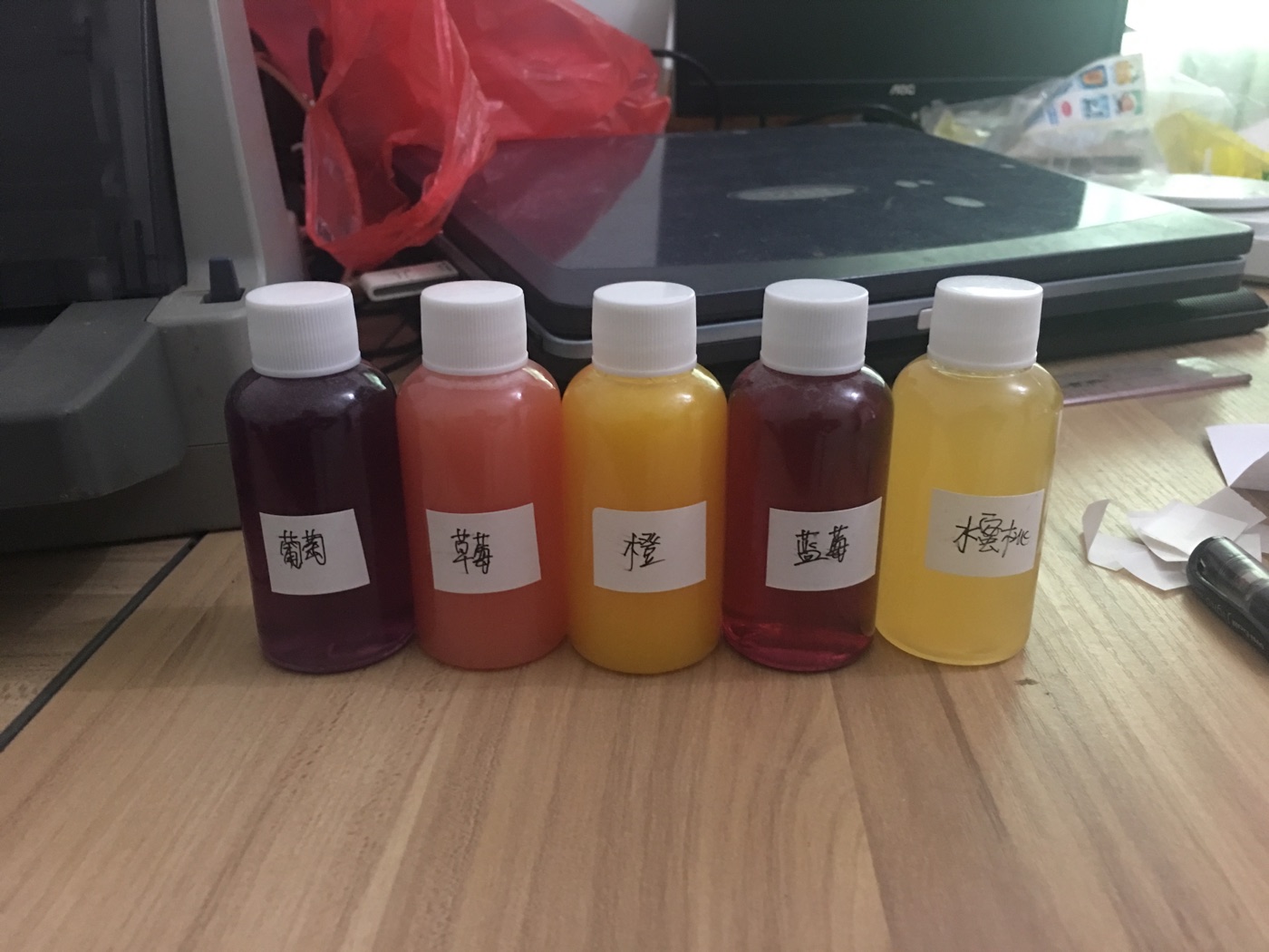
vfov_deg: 48.2
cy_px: 476
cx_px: 634
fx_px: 1063
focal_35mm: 29
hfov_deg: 61.7
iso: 125
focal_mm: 4.15
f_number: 2.2
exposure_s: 1/4
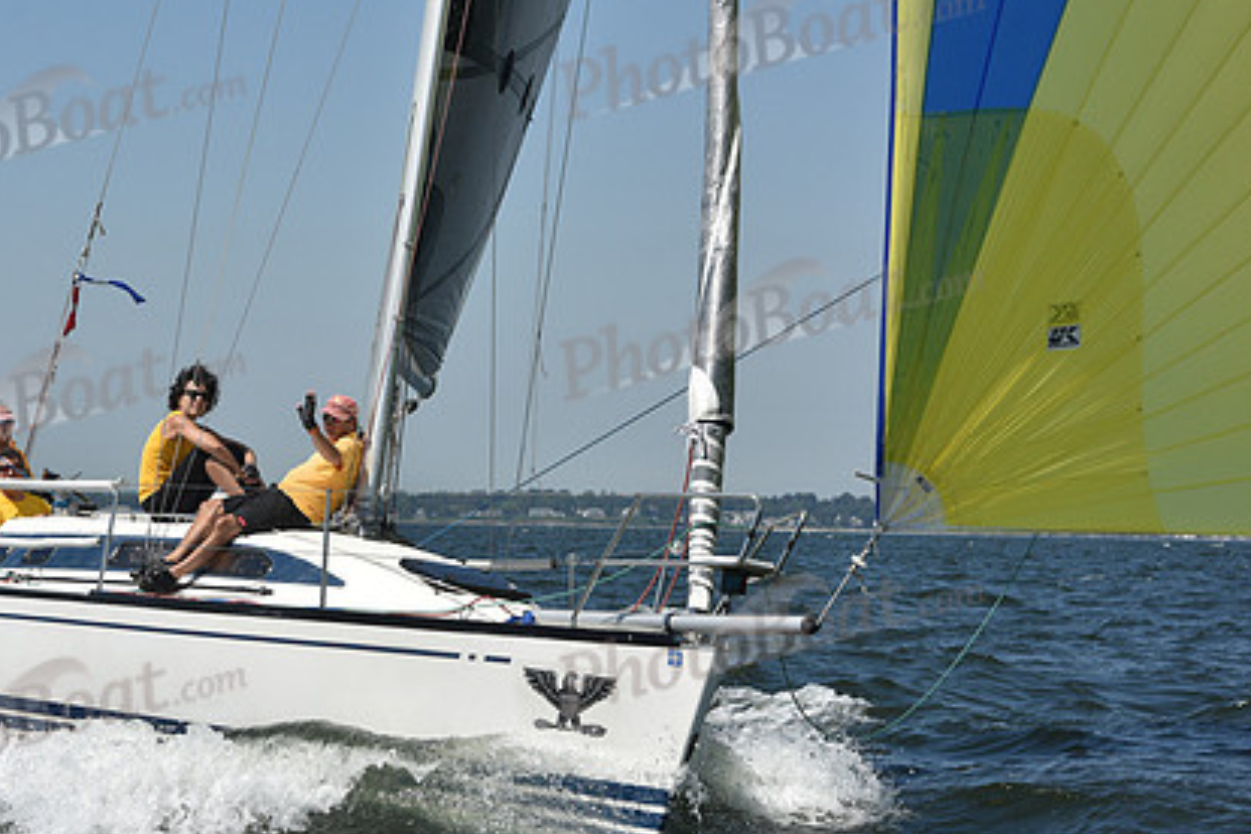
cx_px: 405
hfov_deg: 17.2
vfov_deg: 11.5
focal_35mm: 119
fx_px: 4135
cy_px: 521
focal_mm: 85
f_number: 9
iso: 250
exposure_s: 1/1250
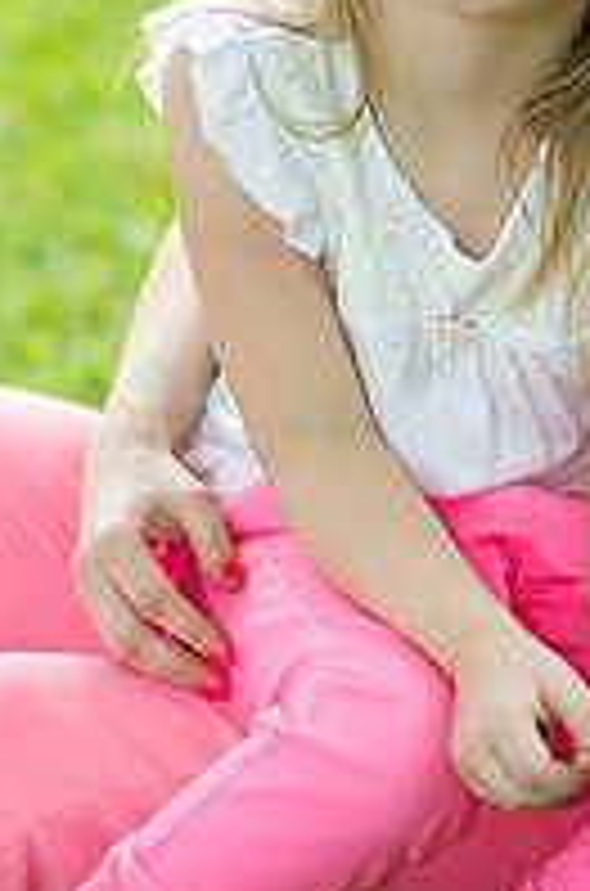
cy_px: 130
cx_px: 484
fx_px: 7315
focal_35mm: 296
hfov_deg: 4.6
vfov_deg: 7.0
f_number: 2.8
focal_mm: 130
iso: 200
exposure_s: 1/200
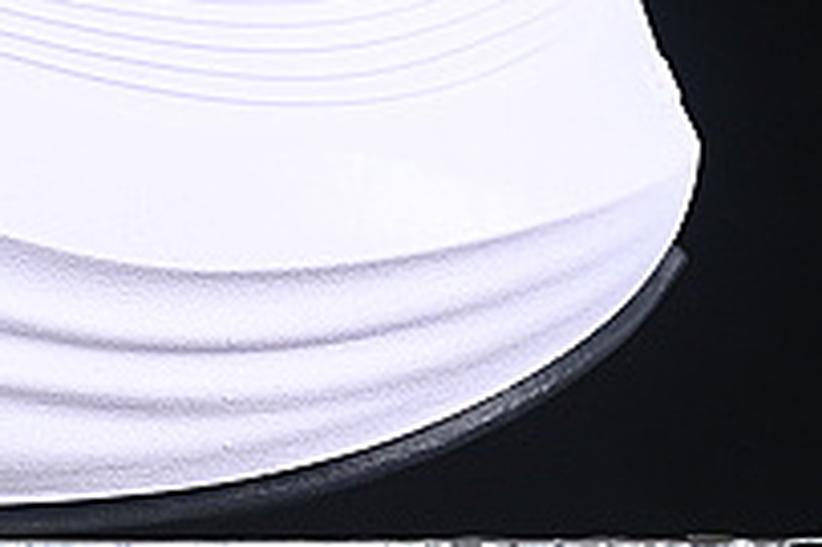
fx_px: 9103
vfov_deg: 3.4
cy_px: -365
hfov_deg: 5.1
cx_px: -741
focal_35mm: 399
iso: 160
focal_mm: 50
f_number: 6.3
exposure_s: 1/60
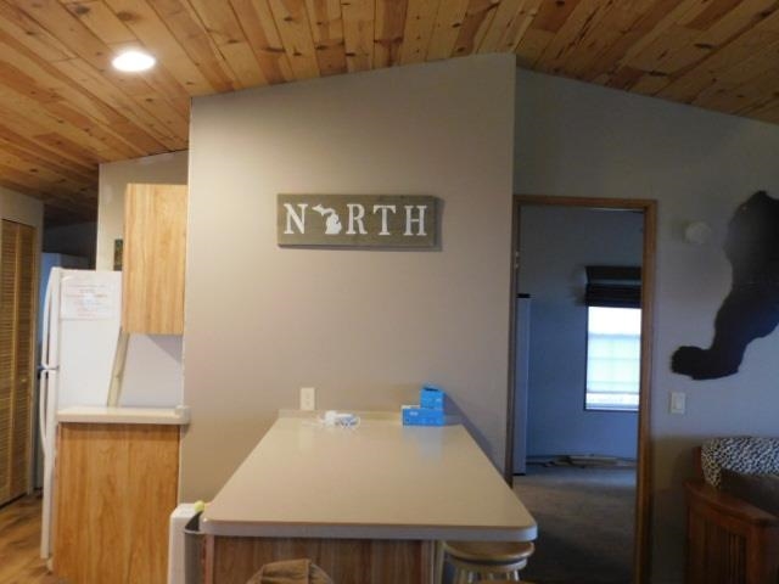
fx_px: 810
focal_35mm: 36
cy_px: 292
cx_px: 390
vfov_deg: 39.7
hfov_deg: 51.4
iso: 400
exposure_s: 1/8
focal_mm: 6.3
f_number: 3.5
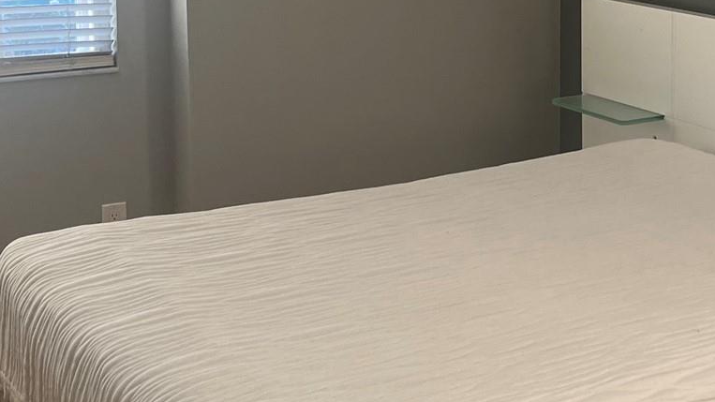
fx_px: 1441
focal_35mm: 76
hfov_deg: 27.5
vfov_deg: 15.6
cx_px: 524
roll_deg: +0.0
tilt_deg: -8.3
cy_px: 7
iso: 100
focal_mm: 5.7
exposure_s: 1/121
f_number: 1.5
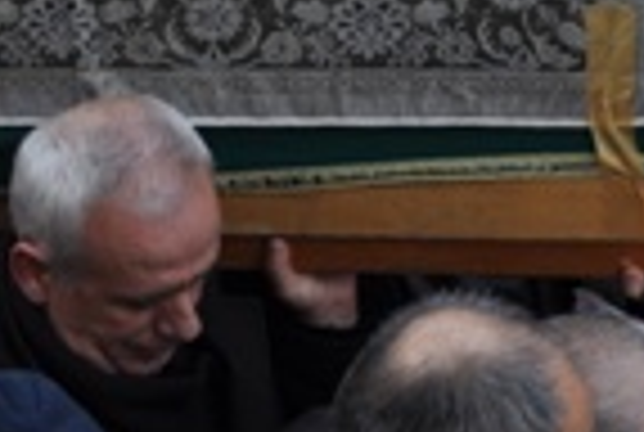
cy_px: 4
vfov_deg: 9.1
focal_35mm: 150
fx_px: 2689
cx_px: 788
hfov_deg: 13.3
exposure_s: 1/200
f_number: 7.1
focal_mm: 32
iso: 200
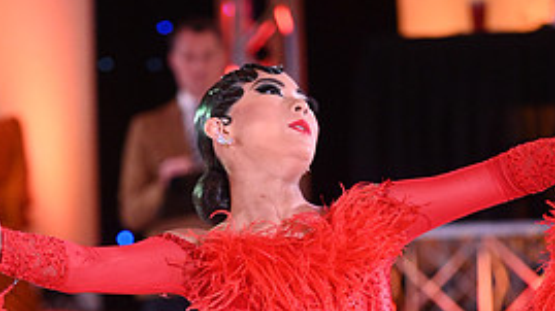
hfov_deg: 5.5
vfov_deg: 3.1
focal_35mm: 396
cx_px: 236
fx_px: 5825
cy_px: 498
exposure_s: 1/400
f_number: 5
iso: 5000
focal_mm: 175
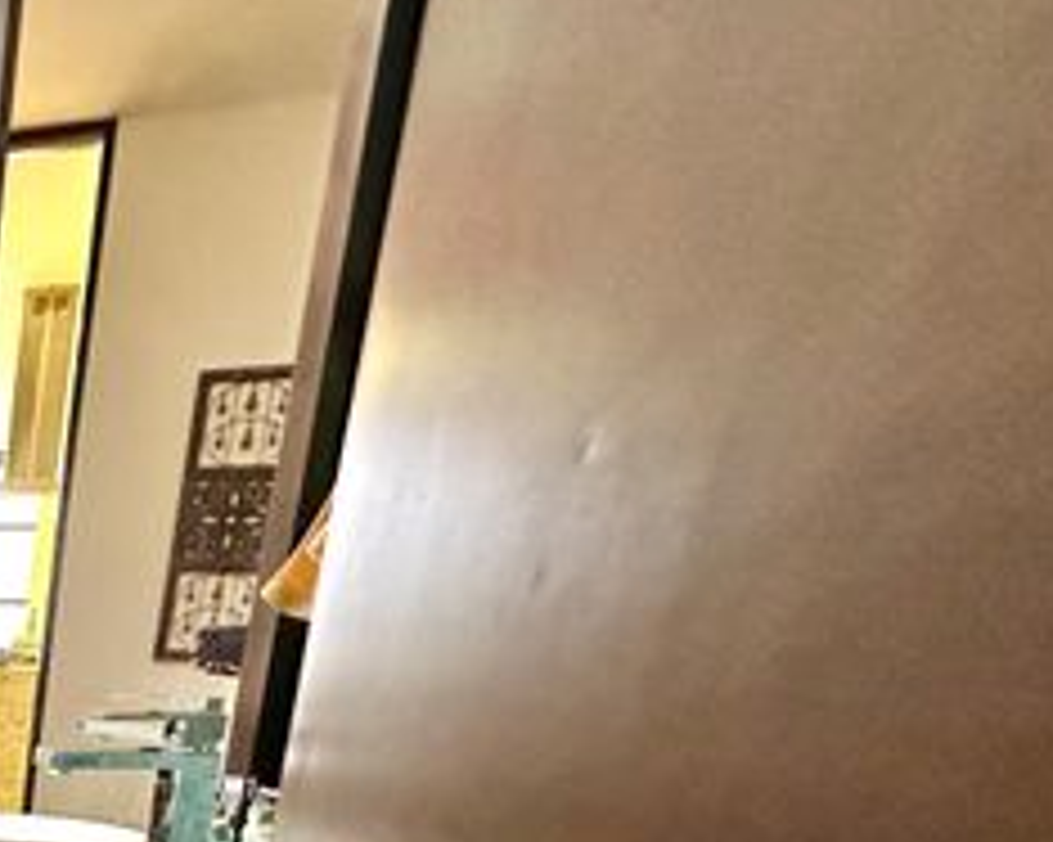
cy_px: 1013
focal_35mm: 39
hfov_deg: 32.4
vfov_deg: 31.8
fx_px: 1215
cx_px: -376
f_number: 2.2
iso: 800
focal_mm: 2.22
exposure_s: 1/60
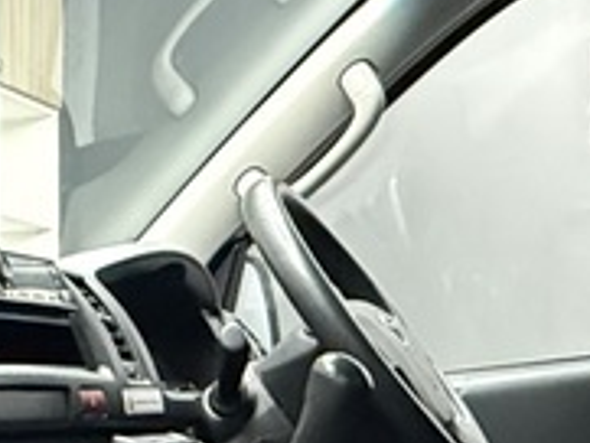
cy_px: 651
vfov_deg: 17.0
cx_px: -39
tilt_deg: -10.2
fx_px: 1347
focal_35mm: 79
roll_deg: +0.5
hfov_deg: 23.4
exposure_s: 1/50
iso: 1250
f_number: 2.2
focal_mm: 2.22
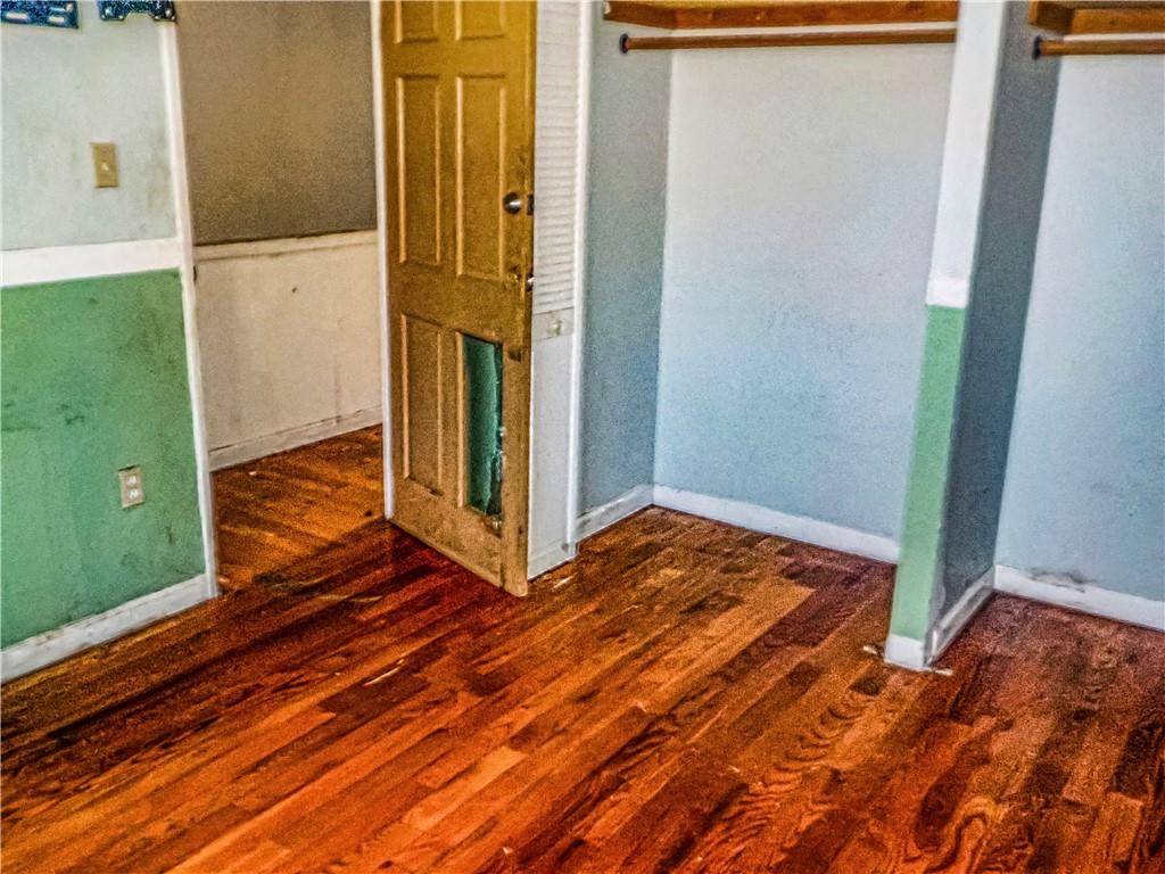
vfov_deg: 46.8
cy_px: 437
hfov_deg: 60.0
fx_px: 1010
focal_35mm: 30
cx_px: 582
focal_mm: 4.1
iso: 200
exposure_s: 1/30
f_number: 3.3
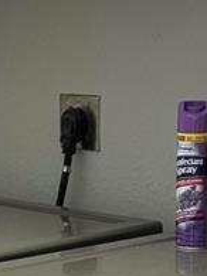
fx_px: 1181
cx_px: -50
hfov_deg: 9.9
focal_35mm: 148
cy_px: 226
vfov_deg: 13.3
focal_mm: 6.86
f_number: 1.78
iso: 160
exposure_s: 1/60
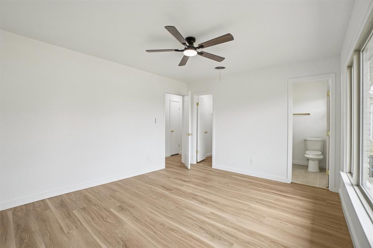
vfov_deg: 77.3
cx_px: 186
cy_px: 124
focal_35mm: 15
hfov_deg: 100.4
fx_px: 155
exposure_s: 1/50
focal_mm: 10
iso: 400
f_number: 8
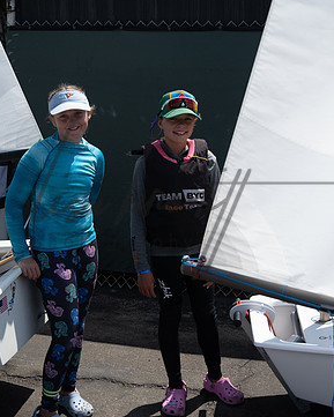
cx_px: 165
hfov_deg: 27.6
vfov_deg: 34.1
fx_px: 679
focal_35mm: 55
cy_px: 196
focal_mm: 47
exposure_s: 1/5000
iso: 1000
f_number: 5.3
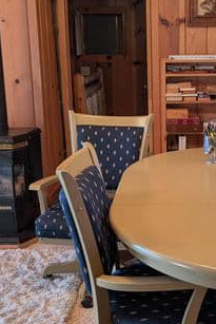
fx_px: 467
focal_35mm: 52
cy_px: 149
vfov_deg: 38.1
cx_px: 184
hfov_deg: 25.4
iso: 412
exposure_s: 1/120
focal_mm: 6.9
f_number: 1.7
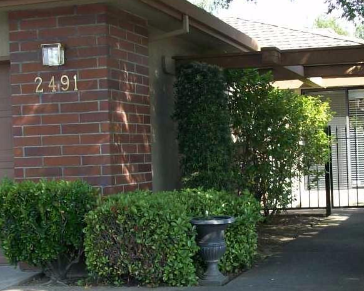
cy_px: 164
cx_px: 268
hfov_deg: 25.8
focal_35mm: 73
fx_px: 787
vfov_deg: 21.0
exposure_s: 1/155
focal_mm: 5.7
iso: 64
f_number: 2.8
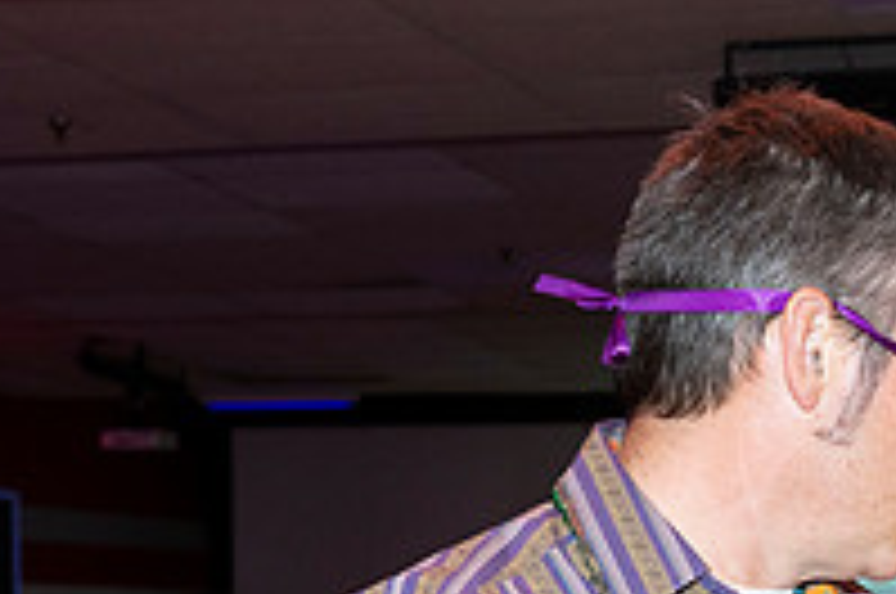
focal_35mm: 111
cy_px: 758
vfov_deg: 12.0
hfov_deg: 18.0
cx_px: 910
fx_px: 2758
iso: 1600
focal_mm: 38
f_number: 5.6
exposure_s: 1/60
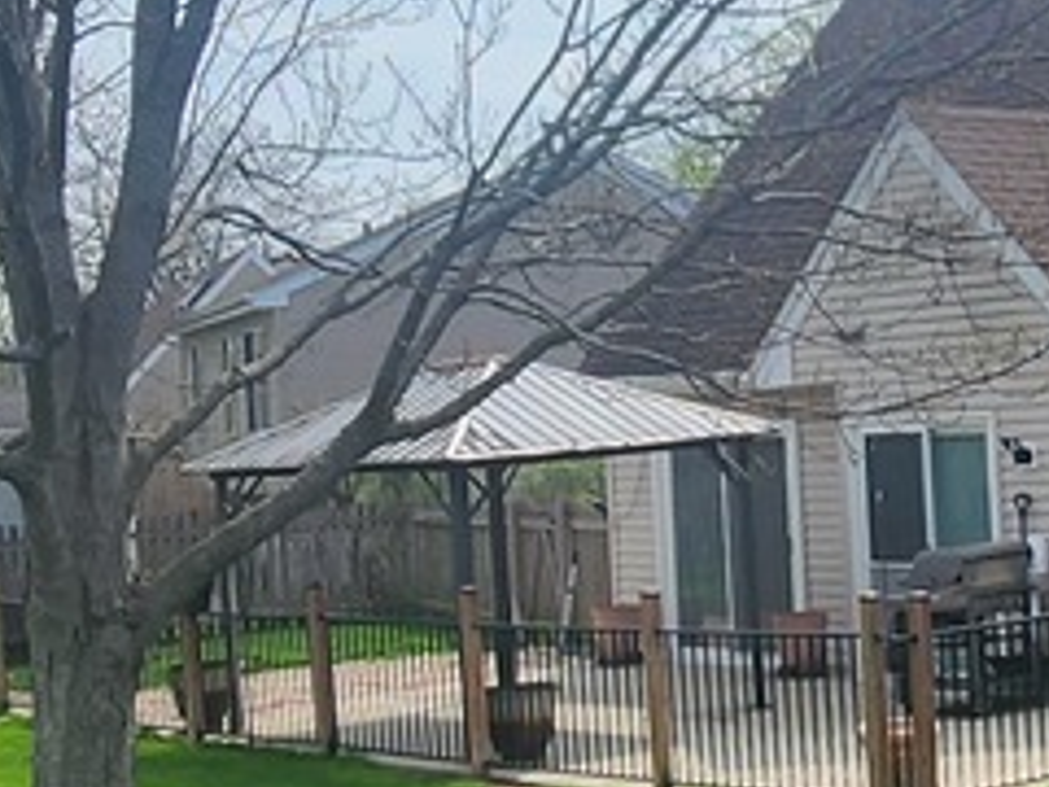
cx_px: 817
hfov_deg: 24.7
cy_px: 359
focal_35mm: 78
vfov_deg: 18.9
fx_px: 2364
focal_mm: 2.2
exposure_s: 1/2572
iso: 50
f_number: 2.2
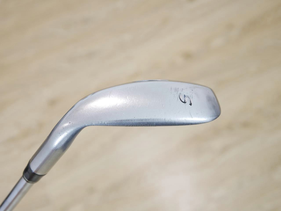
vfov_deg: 29.1
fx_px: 406
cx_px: 140
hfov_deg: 38.2
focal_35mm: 50
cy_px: 106
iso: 1600
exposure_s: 1/40
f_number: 4.5
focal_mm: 25
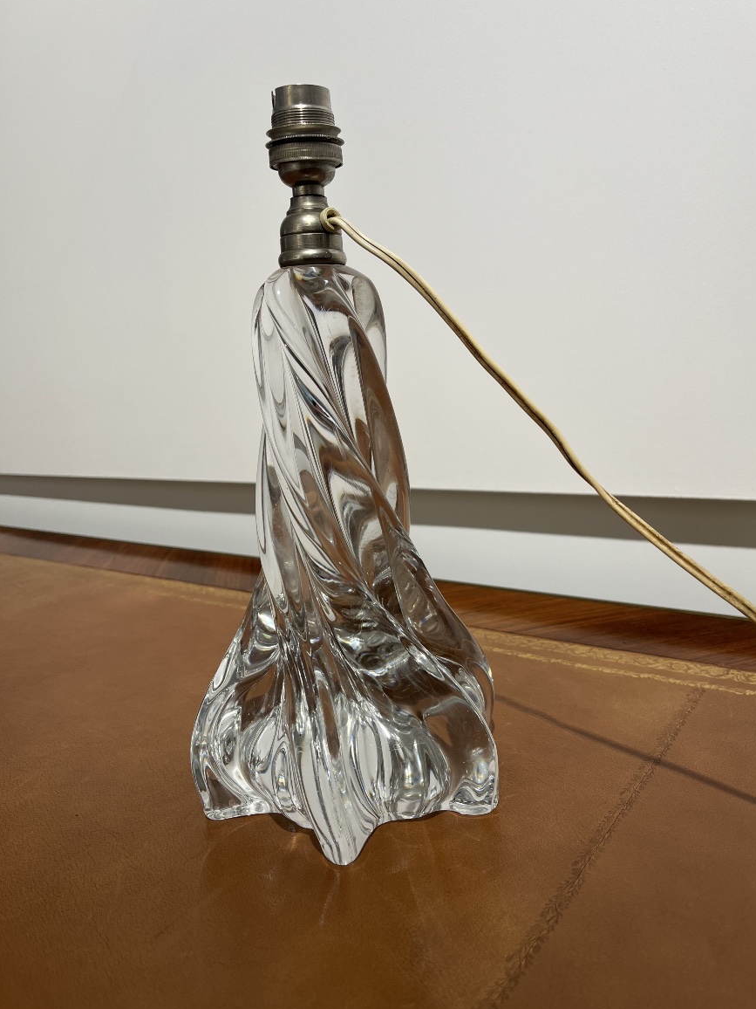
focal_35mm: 27
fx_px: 786
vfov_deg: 65.3
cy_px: 504
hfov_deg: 51.3
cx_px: 391
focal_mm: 5.1
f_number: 1.6
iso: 32
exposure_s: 1/97
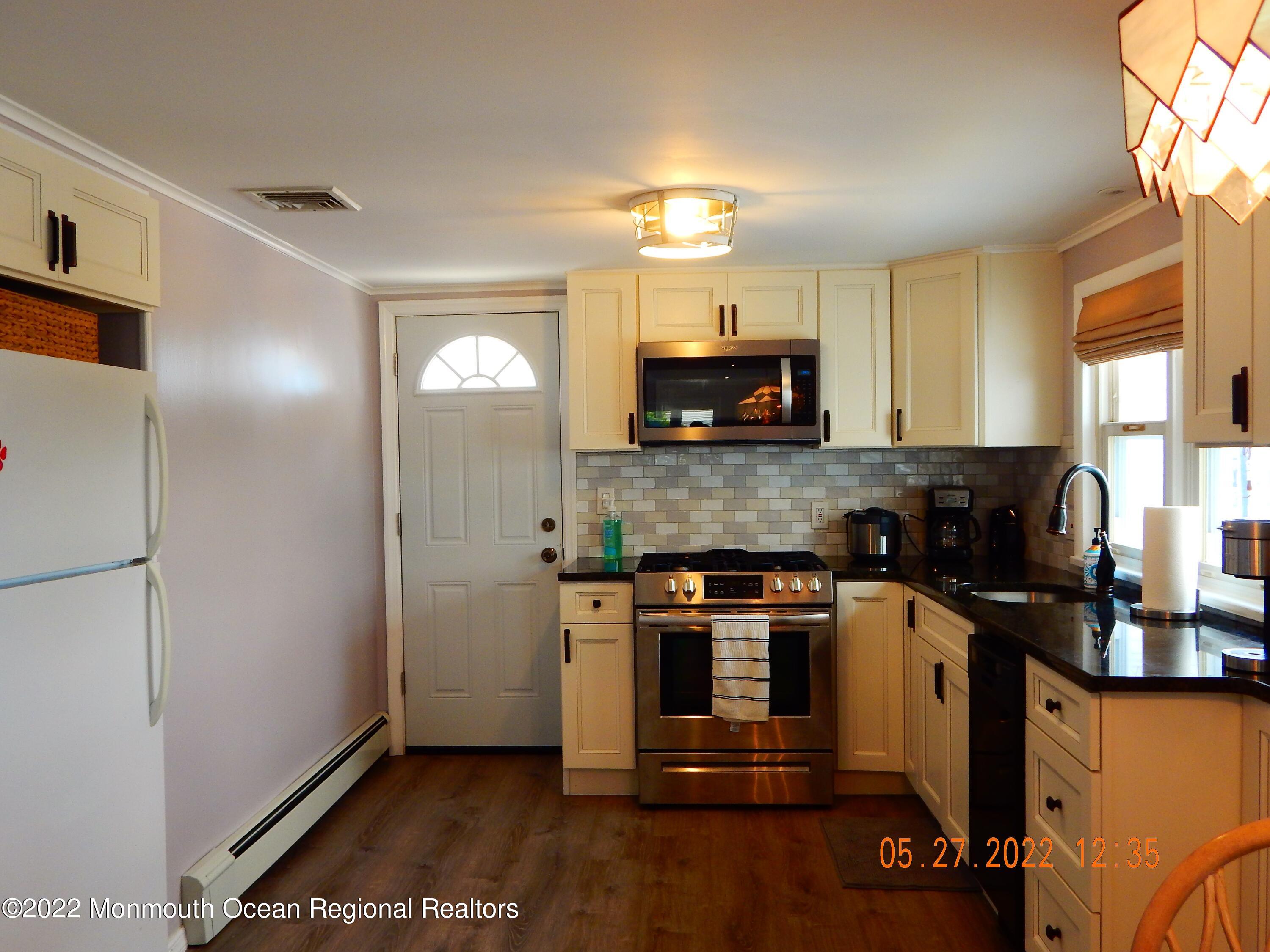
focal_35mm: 28
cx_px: 635
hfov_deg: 63.4
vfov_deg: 49.7
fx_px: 1027
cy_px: 476
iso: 140
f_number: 3.2
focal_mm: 5.1
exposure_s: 1/30
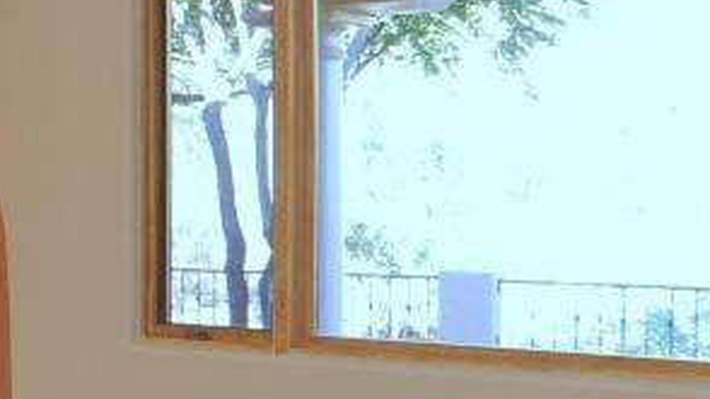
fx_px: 1392
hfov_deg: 25.1
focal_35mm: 74
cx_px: -191
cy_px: 203
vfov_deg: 16.3
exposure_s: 1/30
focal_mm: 18
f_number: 5.6
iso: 500
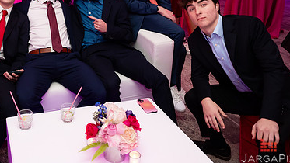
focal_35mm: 45
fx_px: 346
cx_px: 84
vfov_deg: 25.9
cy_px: 25
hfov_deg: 44.4
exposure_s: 1/125
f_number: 3.2
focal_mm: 26
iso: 1250
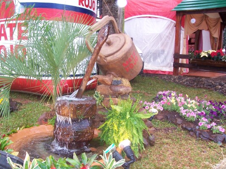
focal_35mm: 38
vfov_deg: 37.7
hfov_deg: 48.9
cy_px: 94
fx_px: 248
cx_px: 101
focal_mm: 5.6
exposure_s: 1/90
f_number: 2.7
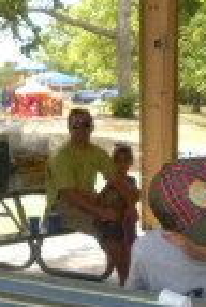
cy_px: 258
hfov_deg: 11.4
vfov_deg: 17.0
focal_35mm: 119
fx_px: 1016
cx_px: -13
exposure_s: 1/216
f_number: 3.5
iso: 88
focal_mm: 6.3
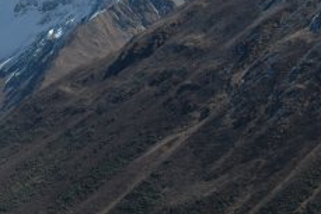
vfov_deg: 10.0
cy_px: 1
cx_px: 55
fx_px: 1218
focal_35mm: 137
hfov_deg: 14.9
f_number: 9
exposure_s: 1/320
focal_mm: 29
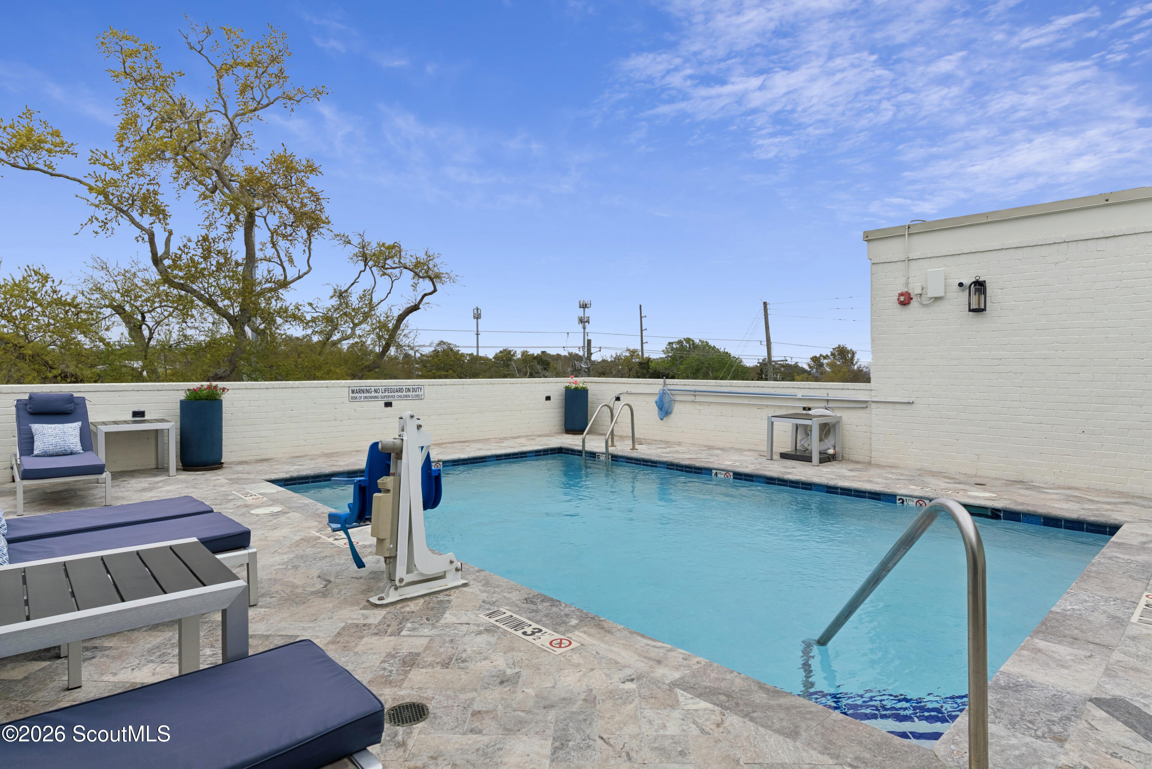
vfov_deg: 62.0
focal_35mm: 20
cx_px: 576
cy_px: 384
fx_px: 640
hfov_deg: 84.0
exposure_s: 1/500
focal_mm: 20
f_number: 5.6
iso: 100
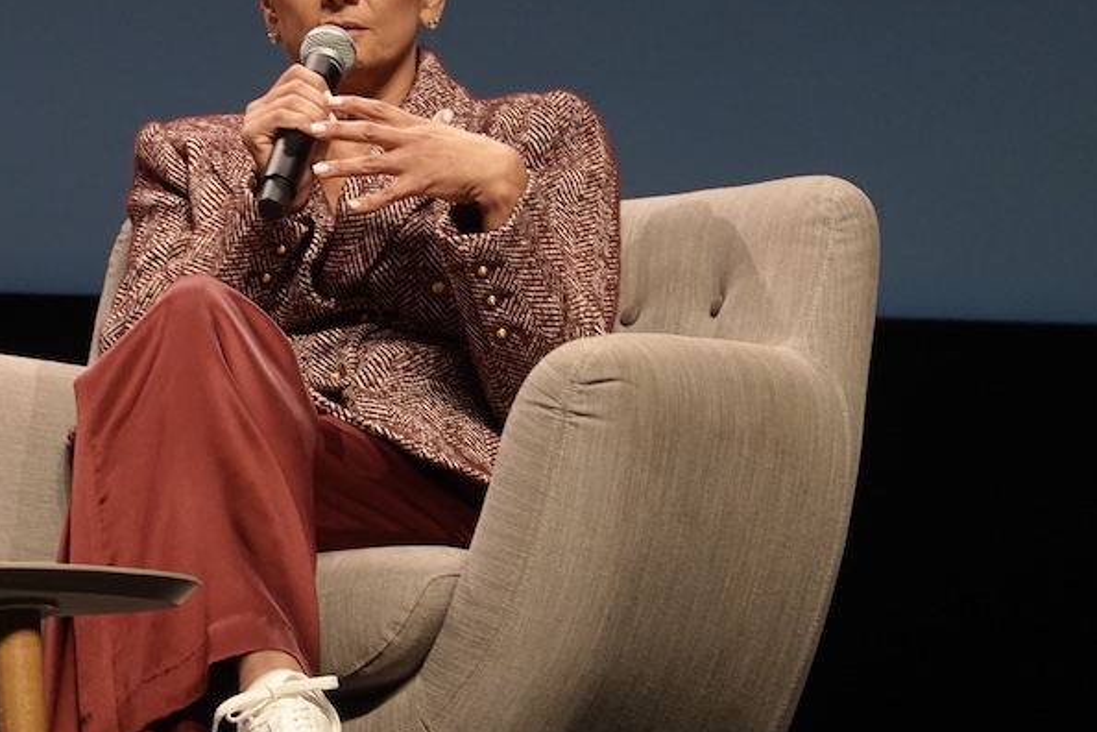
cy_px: 270
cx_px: 373
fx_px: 9232
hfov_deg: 6.8
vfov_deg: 4.5
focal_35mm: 303
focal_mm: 72
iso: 800
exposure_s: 1/60
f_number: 4.5
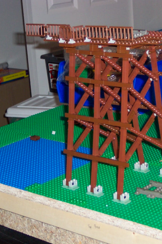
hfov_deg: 14.4
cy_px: 122
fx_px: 642
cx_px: 87
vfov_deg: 21.5
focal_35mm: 95
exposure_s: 1/45
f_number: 3.4
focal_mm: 13.3
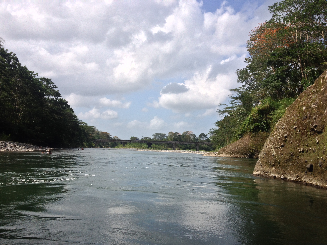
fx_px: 331
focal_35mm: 35
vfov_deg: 40.7
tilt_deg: +1.2
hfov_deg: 52.6
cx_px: 164
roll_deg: -2.4
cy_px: 122
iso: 50
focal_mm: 4.28
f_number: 2.4
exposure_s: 1/2404
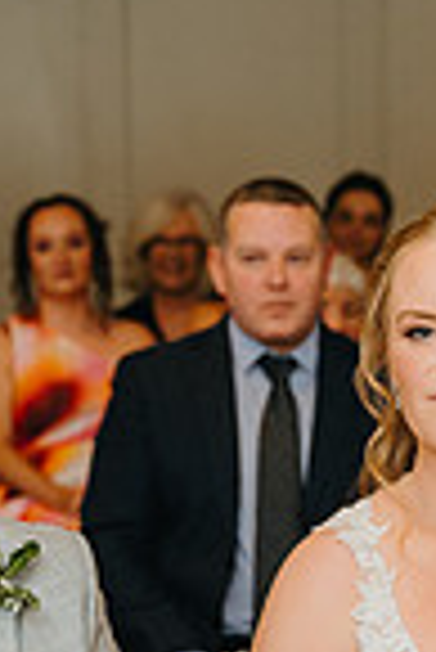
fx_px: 2809
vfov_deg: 13.1
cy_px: 656
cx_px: 414
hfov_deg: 8.8
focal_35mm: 155
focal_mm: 50
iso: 1000
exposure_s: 1/200
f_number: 2.8
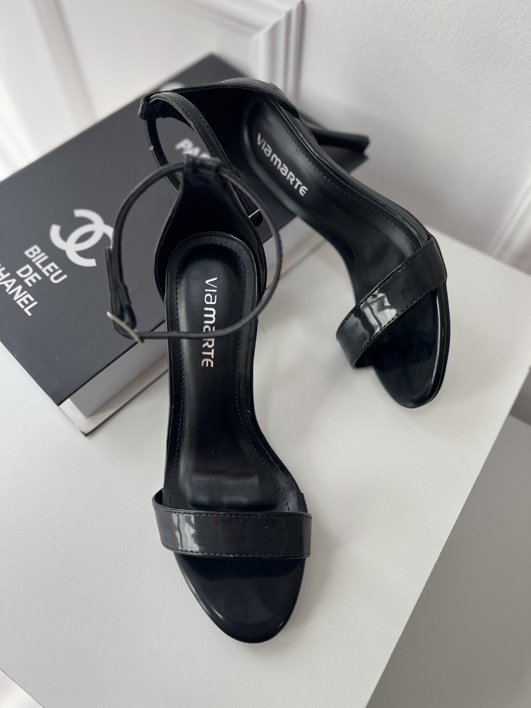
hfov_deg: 53.1
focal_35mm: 26
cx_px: 266
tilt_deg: -62.2
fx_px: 532
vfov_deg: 67.3
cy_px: 354
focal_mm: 5.7
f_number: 1.5
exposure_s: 1/218
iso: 40
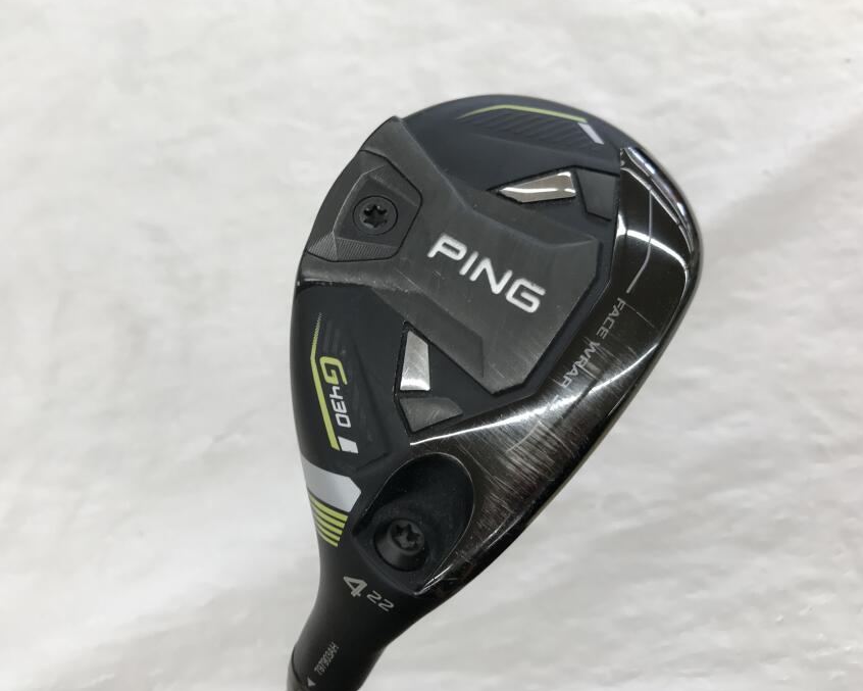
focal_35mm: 31
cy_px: 329
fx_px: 792
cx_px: 375
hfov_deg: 57.0
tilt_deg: -68.4
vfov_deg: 47.1
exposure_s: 1/120
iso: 40
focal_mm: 3.99
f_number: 1.8
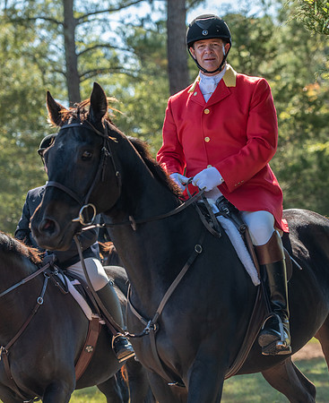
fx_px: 1613
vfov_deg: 14.3
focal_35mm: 134
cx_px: 188
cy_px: 204
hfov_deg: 11.6
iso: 280
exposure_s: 1/320
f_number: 4
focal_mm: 95
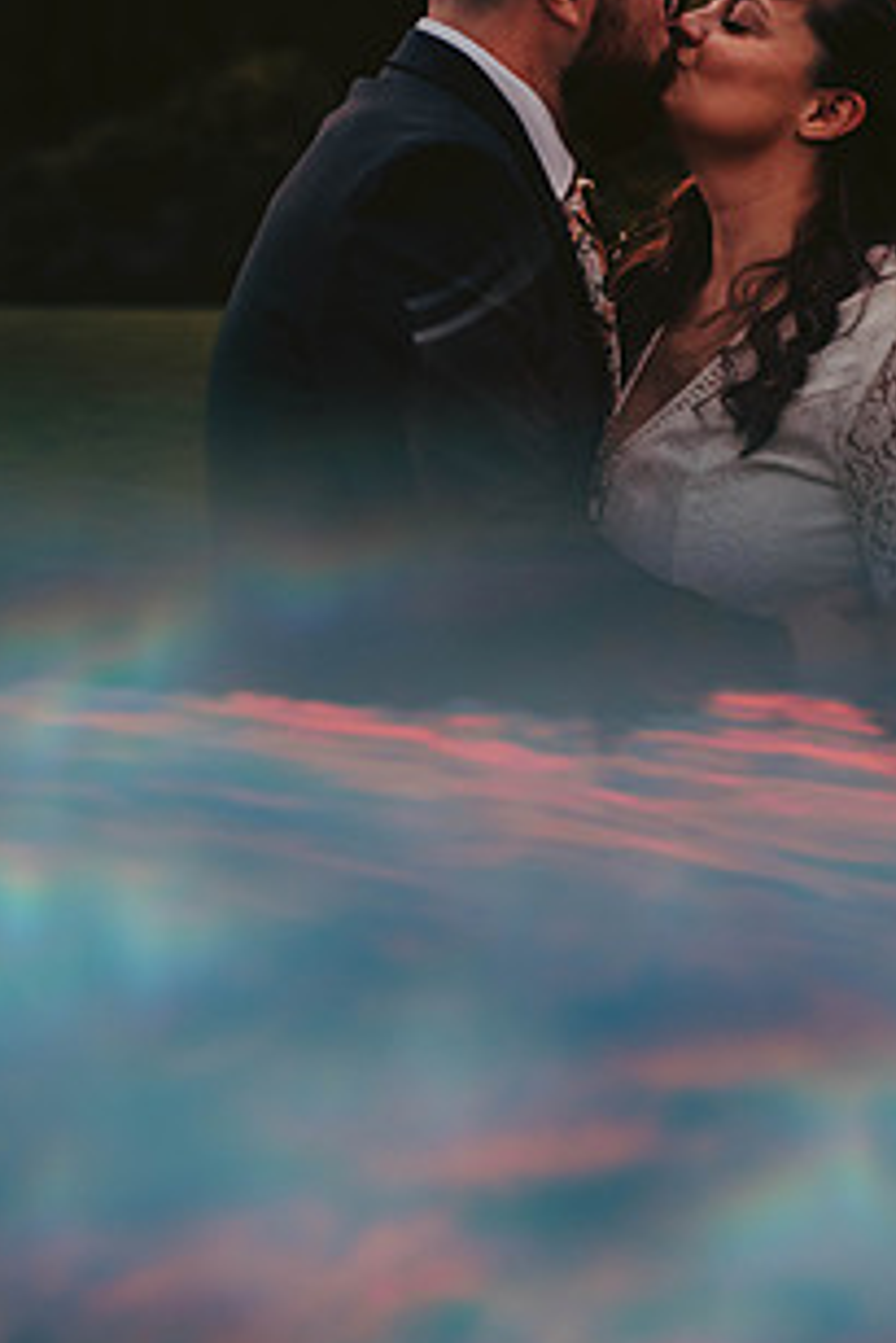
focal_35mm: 110
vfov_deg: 18.5
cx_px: 559
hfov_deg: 12.5
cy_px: 385
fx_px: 4102
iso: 1250
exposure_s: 1/100
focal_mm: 75
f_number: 2.8
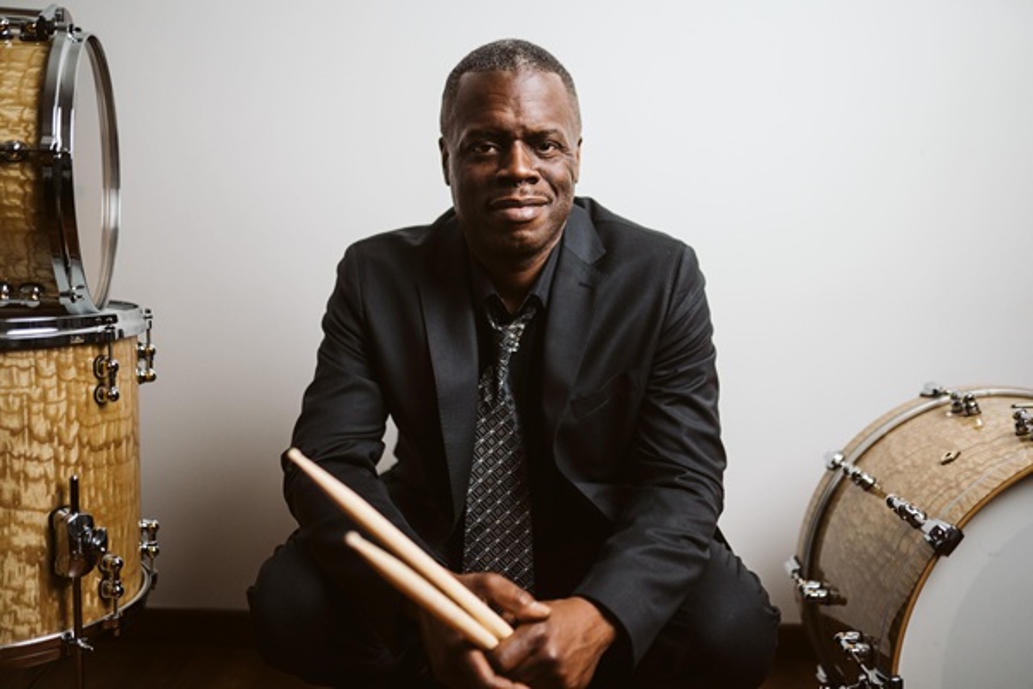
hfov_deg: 54.4
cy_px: 344
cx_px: 516
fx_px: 1004
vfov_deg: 37.9
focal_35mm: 35
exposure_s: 1/640
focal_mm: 35
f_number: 1.4
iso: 640
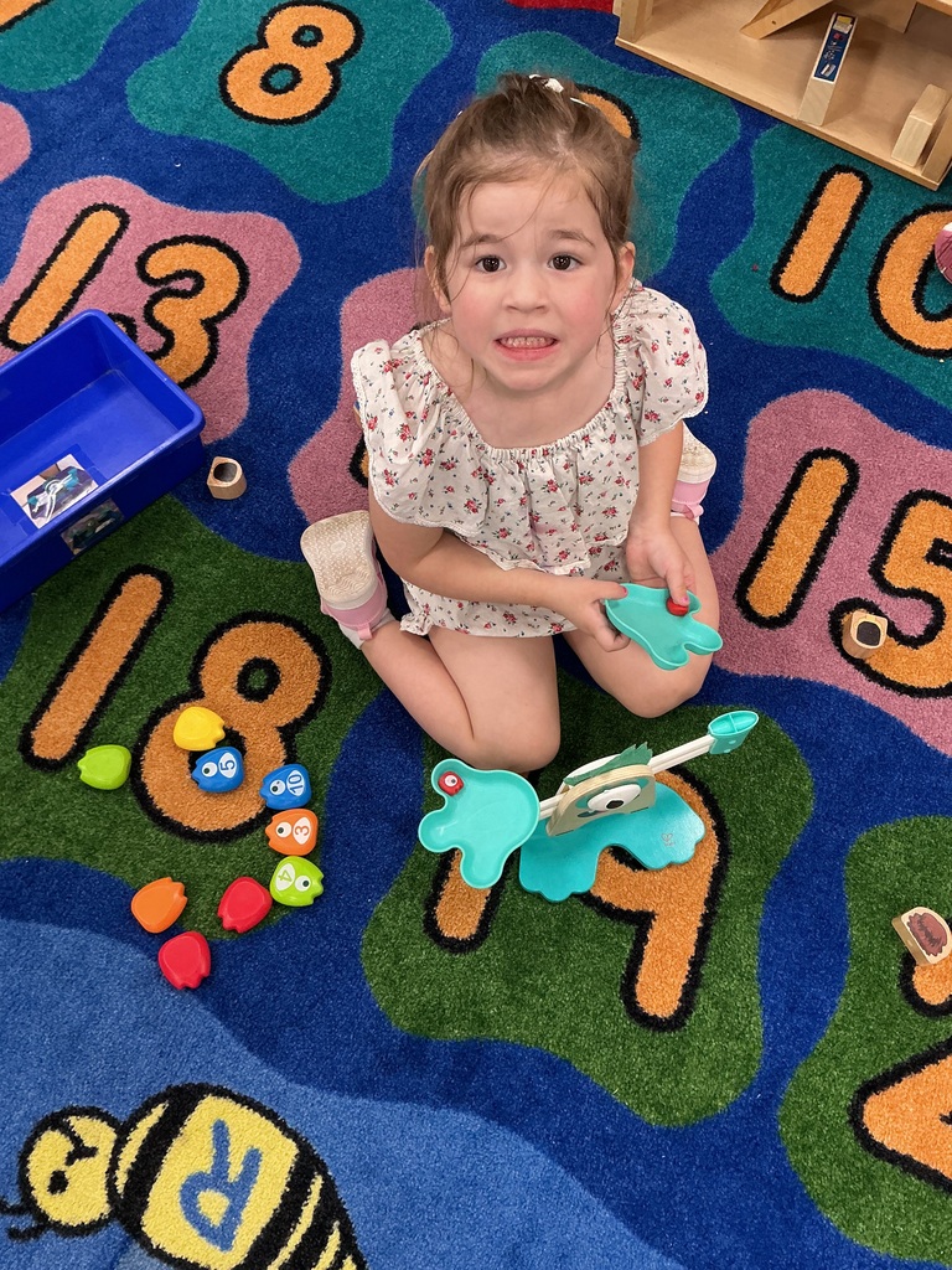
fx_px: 1063
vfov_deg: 61.7
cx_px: 476
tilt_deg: -67.0
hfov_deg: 48.2
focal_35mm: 29
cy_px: 635
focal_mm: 3
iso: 64
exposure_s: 1/60
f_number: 1.8
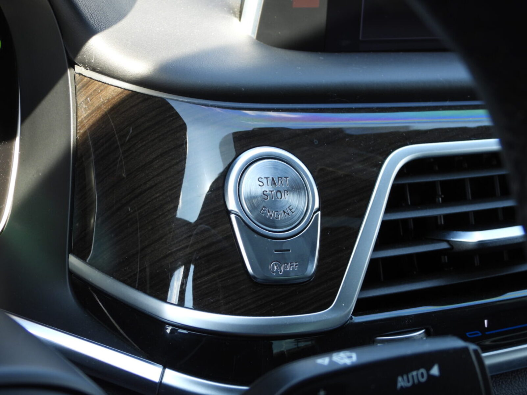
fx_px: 1218
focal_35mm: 80
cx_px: 264
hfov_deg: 24.4
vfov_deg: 18.4
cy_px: 198
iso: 100
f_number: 3.5
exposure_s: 1/60
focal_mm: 14.4
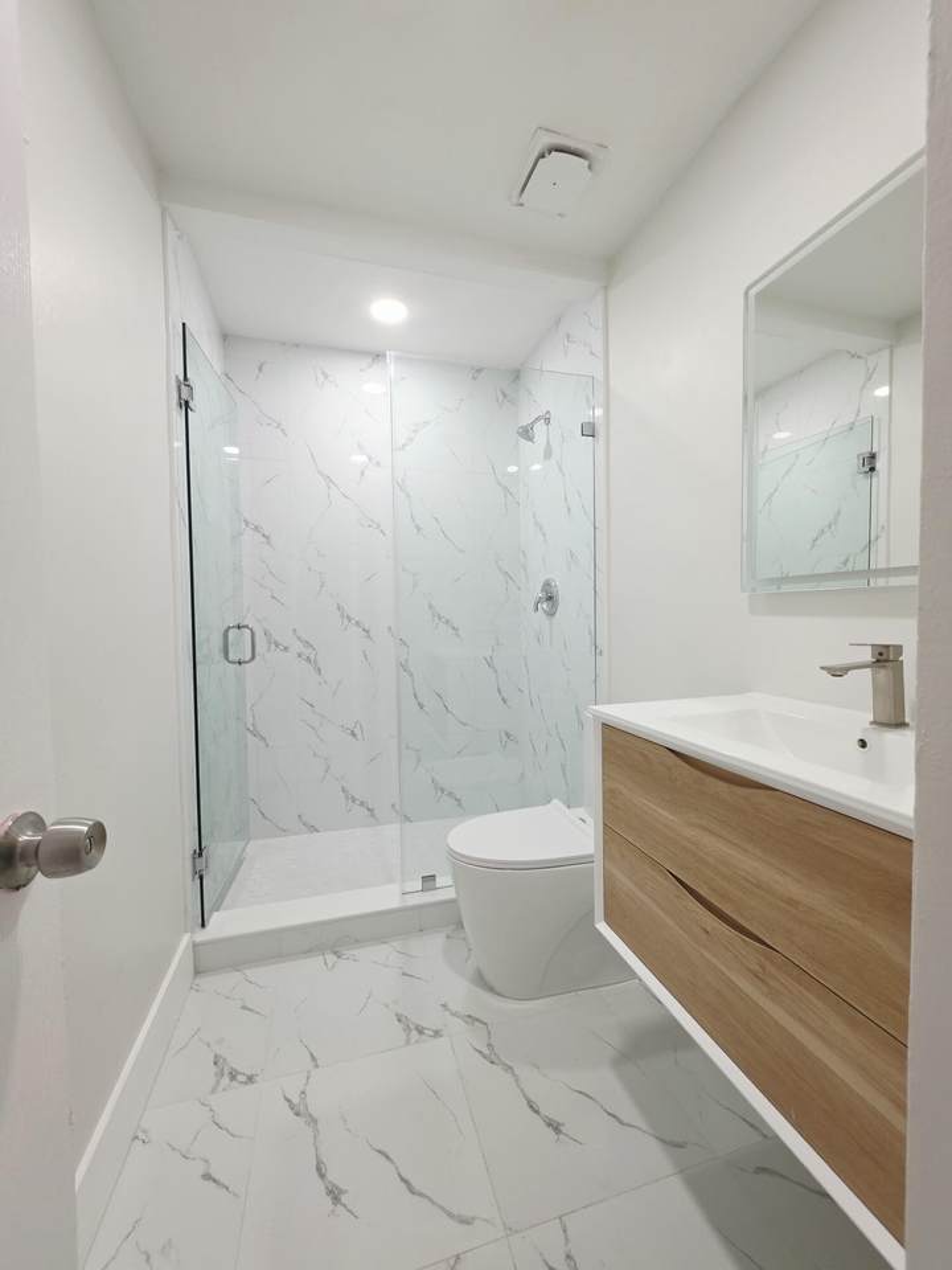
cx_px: 476
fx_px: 477
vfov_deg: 106.2
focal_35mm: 13
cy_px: 635
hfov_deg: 89.9
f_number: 1.9
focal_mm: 2.2
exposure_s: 1/120
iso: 125
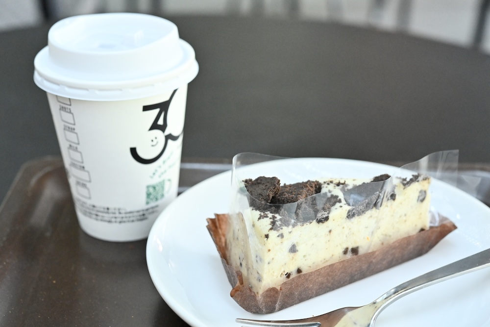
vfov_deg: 22.6
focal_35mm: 60
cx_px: 245
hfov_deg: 33.4
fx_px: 817
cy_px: 164
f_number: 6.3
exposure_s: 1/200
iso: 6400
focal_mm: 60
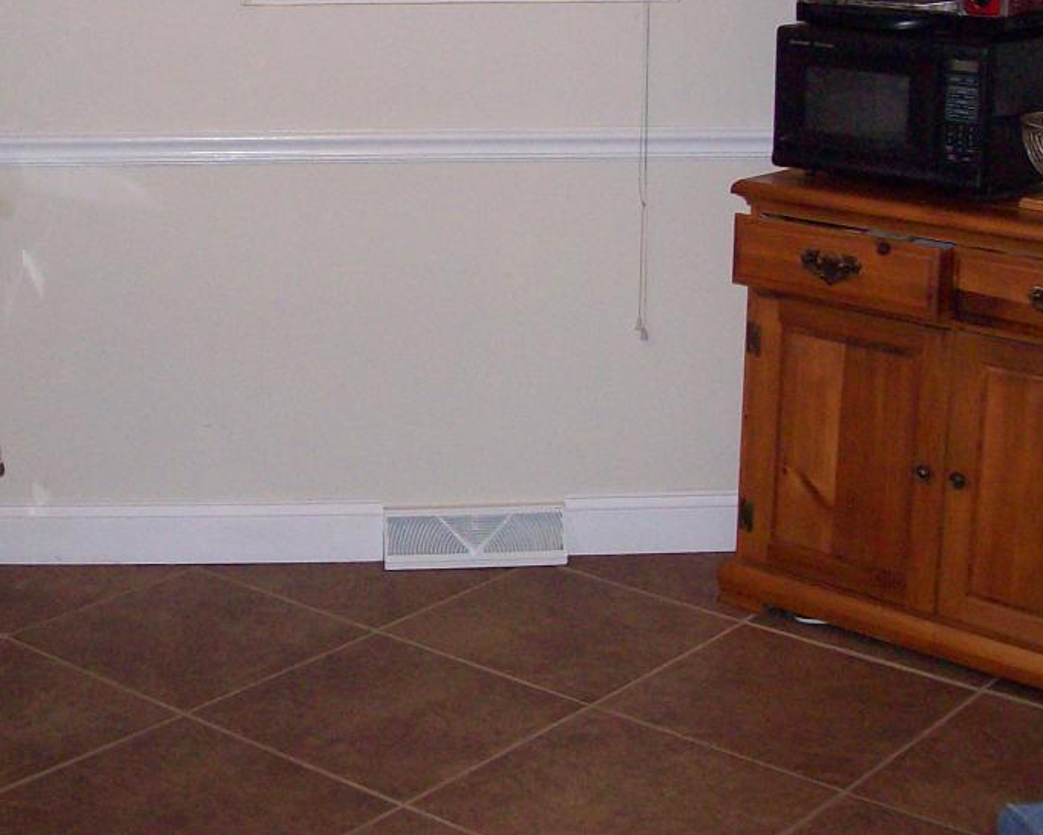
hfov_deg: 28.4
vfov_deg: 23.0
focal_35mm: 66
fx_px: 2038
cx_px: 294
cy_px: 237
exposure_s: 1/64
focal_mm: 6
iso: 140
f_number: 2.7
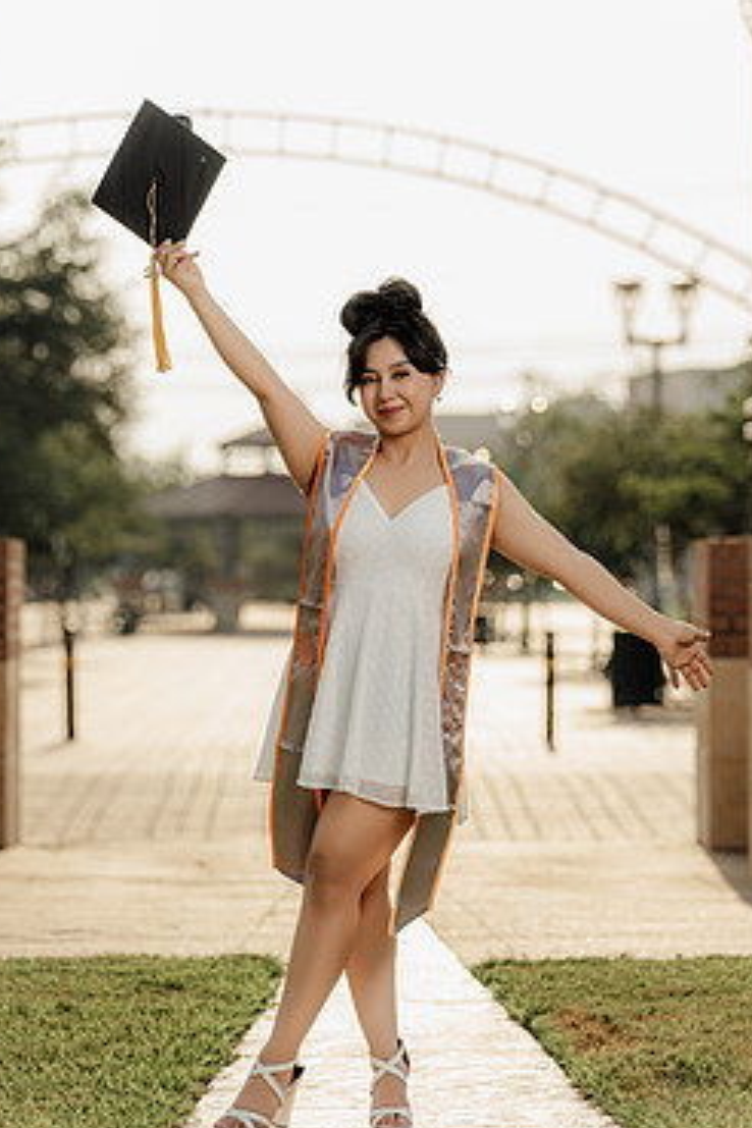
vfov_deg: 13.7
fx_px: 4700
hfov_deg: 9.1
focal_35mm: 150
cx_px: 410
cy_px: 538
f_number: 3.5
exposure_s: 1/640
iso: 100
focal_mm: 123
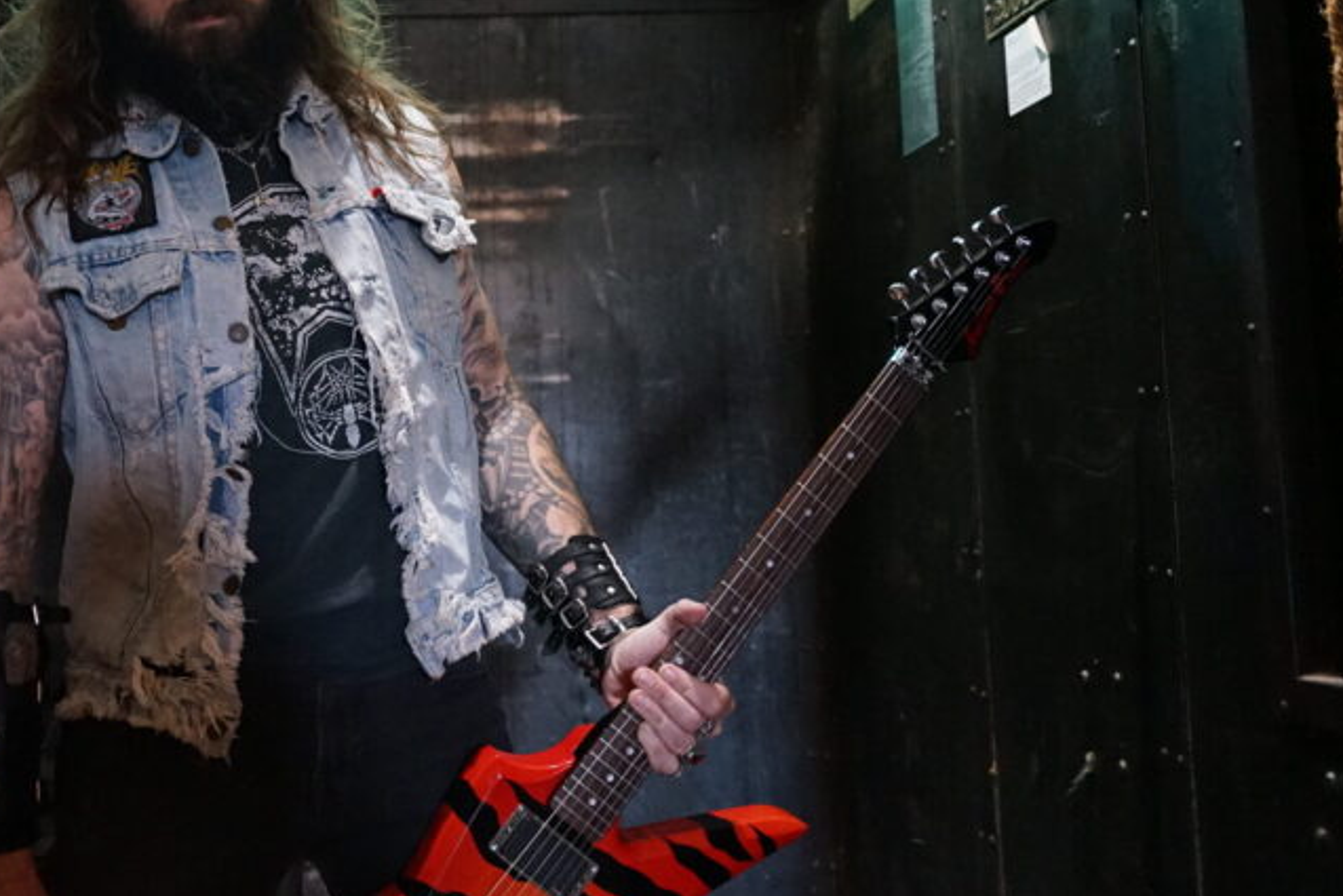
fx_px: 1715
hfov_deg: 41.3
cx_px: 310
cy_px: 277
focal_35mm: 46
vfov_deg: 29.0
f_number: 2.8
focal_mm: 28.6
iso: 6400
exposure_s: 1/100
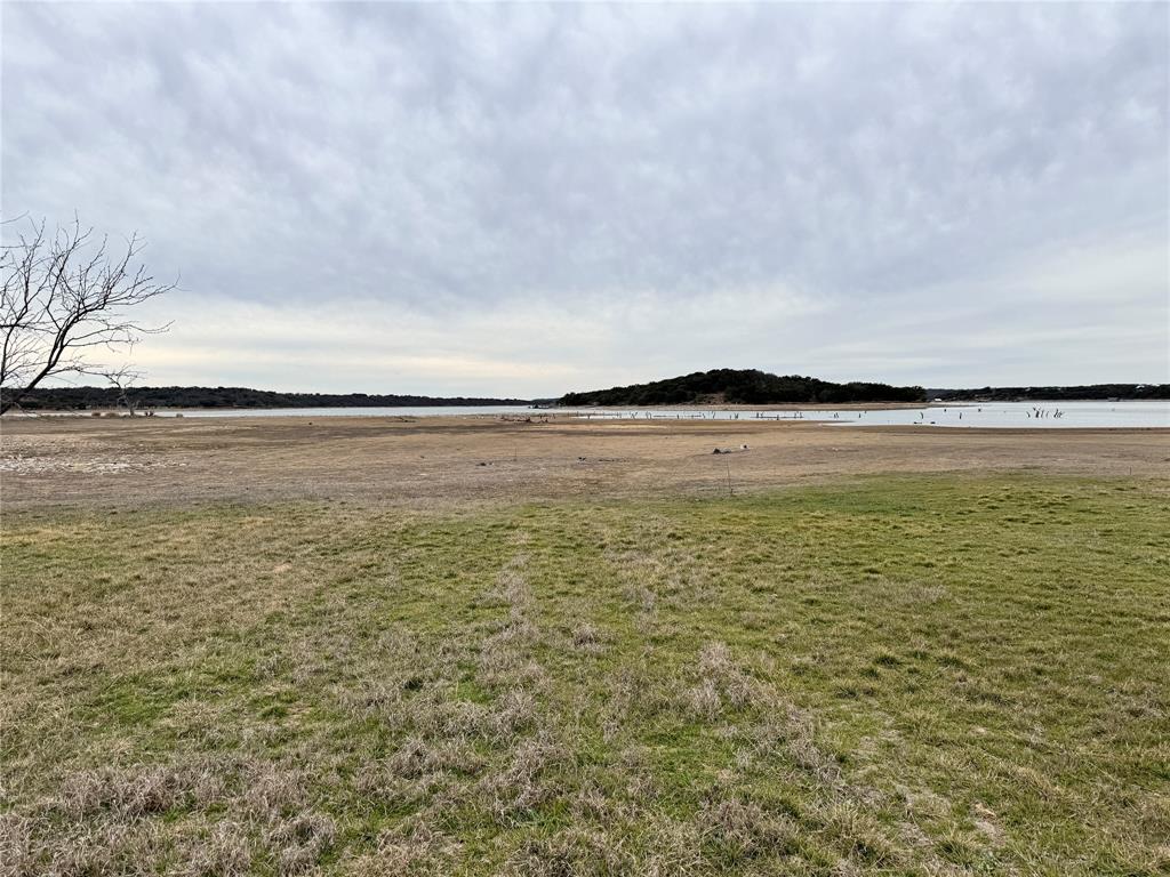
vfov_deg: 56.8
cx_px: 585
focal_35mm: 24
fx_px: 811
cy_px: 438
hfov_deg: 71.6
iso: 80
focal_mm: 6.86
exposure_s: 1/4608
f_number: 1.78
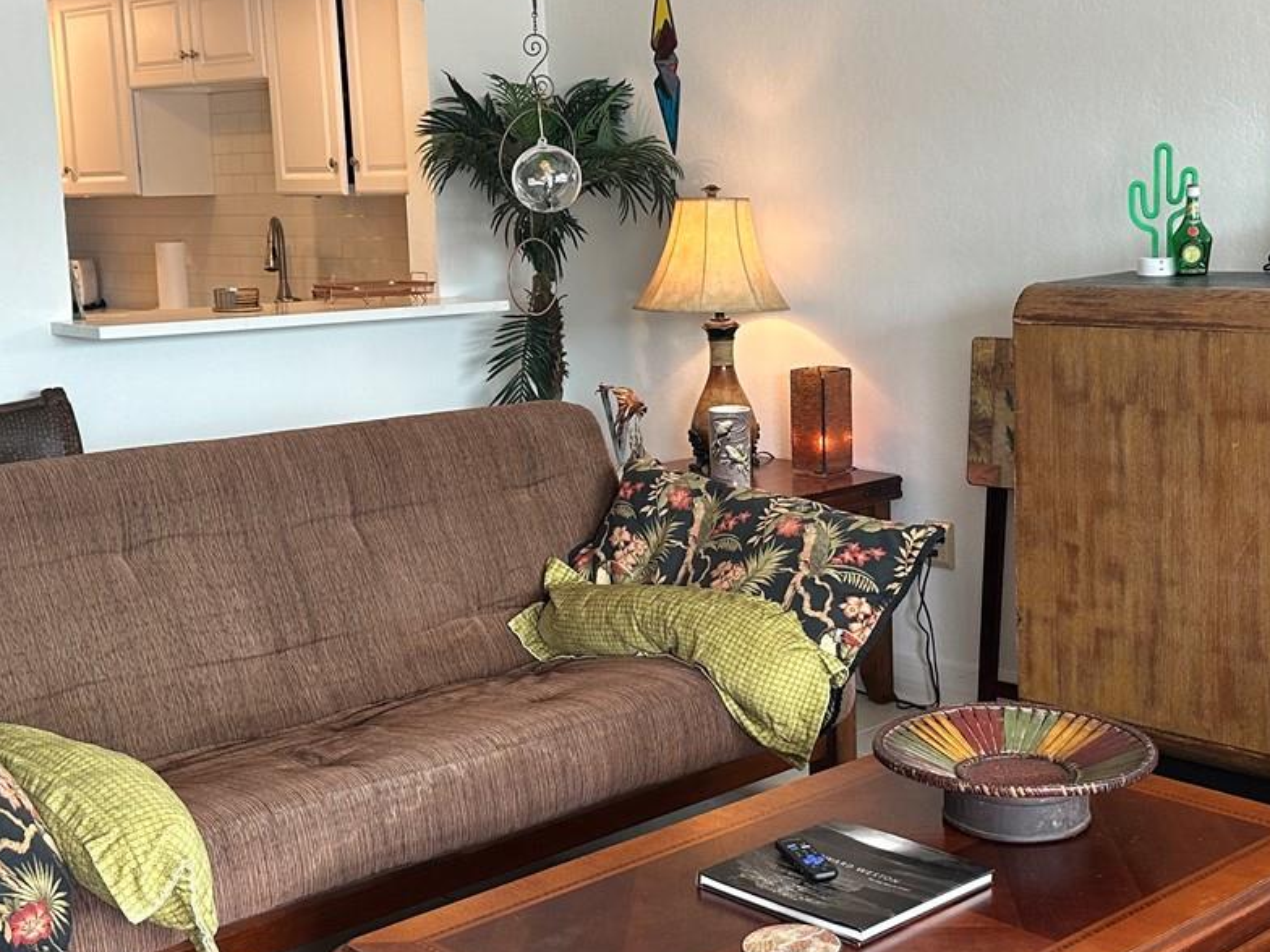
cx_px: 713
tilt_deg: -8.1
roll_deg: -0.7
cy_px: 439
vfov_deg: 29.7
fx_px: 1798
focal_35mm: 49
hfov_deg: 38.8
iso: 160
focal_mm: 6.86
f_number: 1.78
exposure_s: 1/120
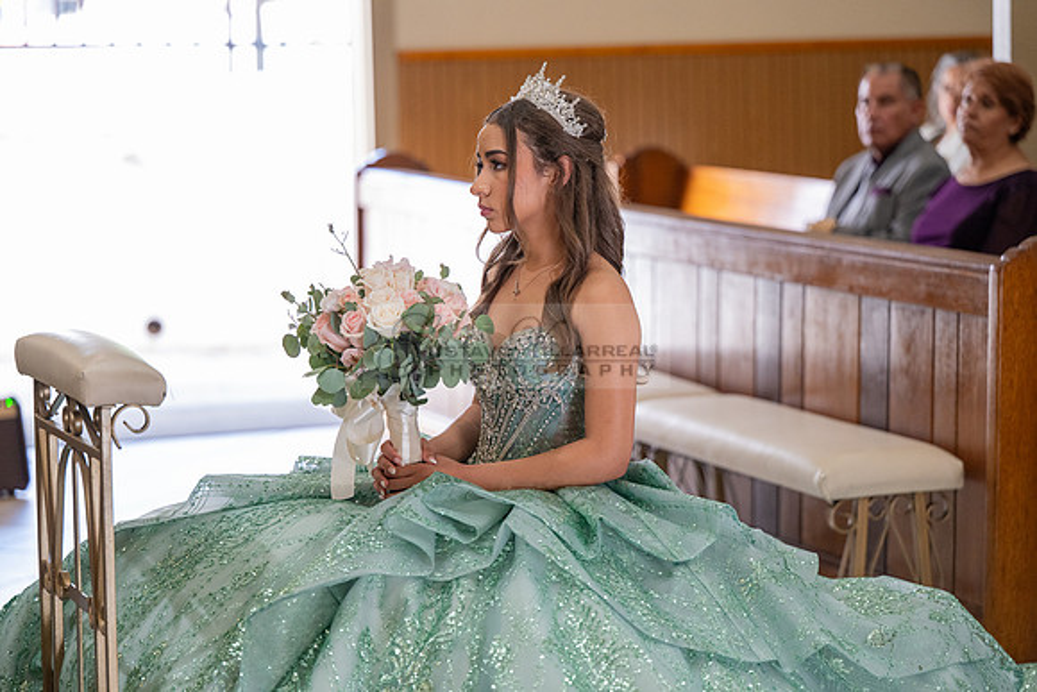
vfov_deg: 12.5
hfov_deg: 18.6
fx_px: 3169
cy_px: 346
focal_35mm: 110
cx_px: 518
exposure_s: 1/320
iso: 1600
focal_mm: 110
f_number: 2.8
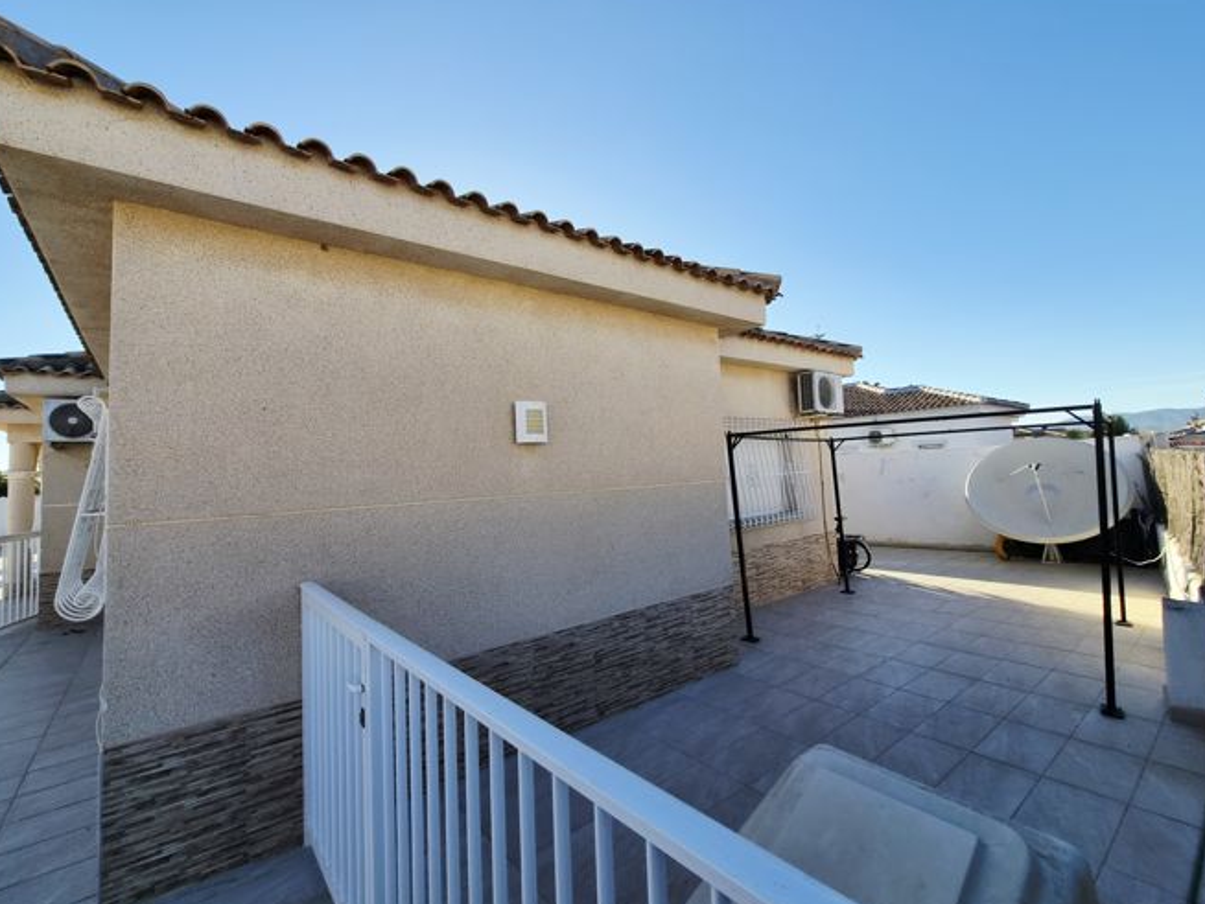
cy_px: 431
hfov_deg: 101.9
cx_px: 568
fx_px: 488
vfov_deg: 85.7
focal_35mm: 14
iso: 100
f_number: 2.2
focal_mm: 2.2
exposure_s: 1/2432
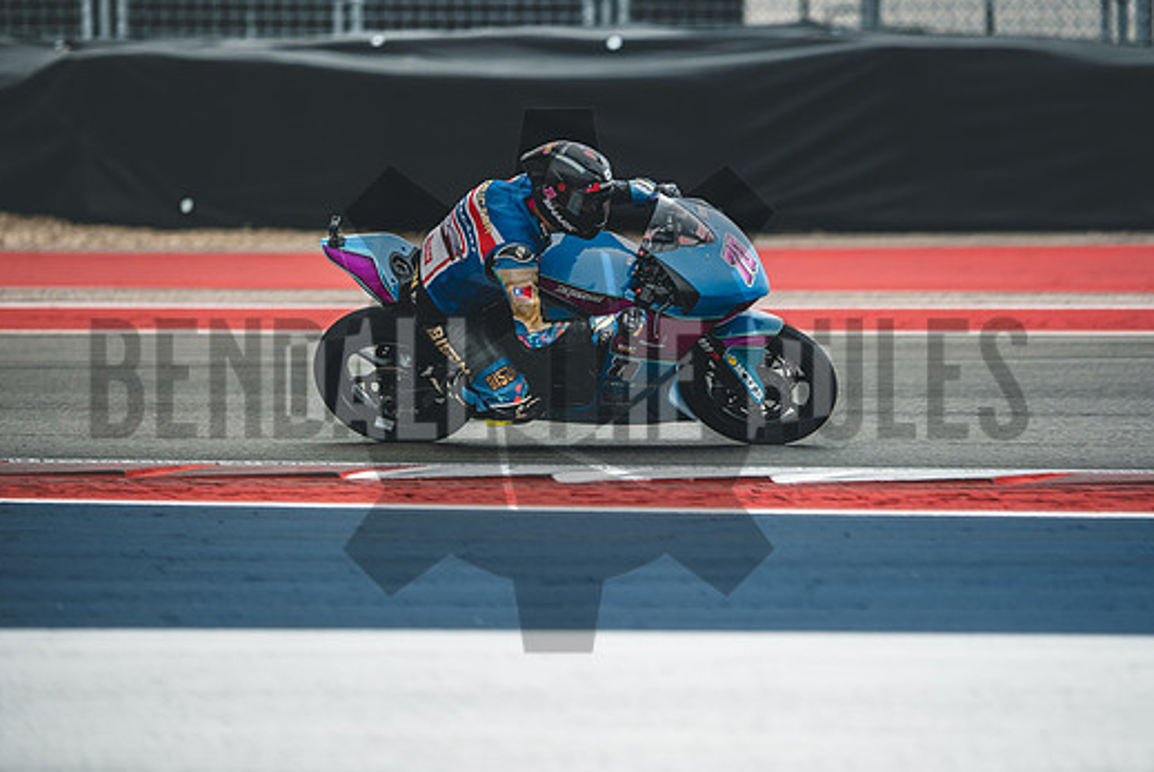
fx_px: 10747
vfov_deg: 4.1
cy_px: 382
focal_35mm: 335
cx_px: 558
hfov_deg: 6.1
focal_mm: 200
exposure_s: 1/3200
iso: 500
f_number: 2
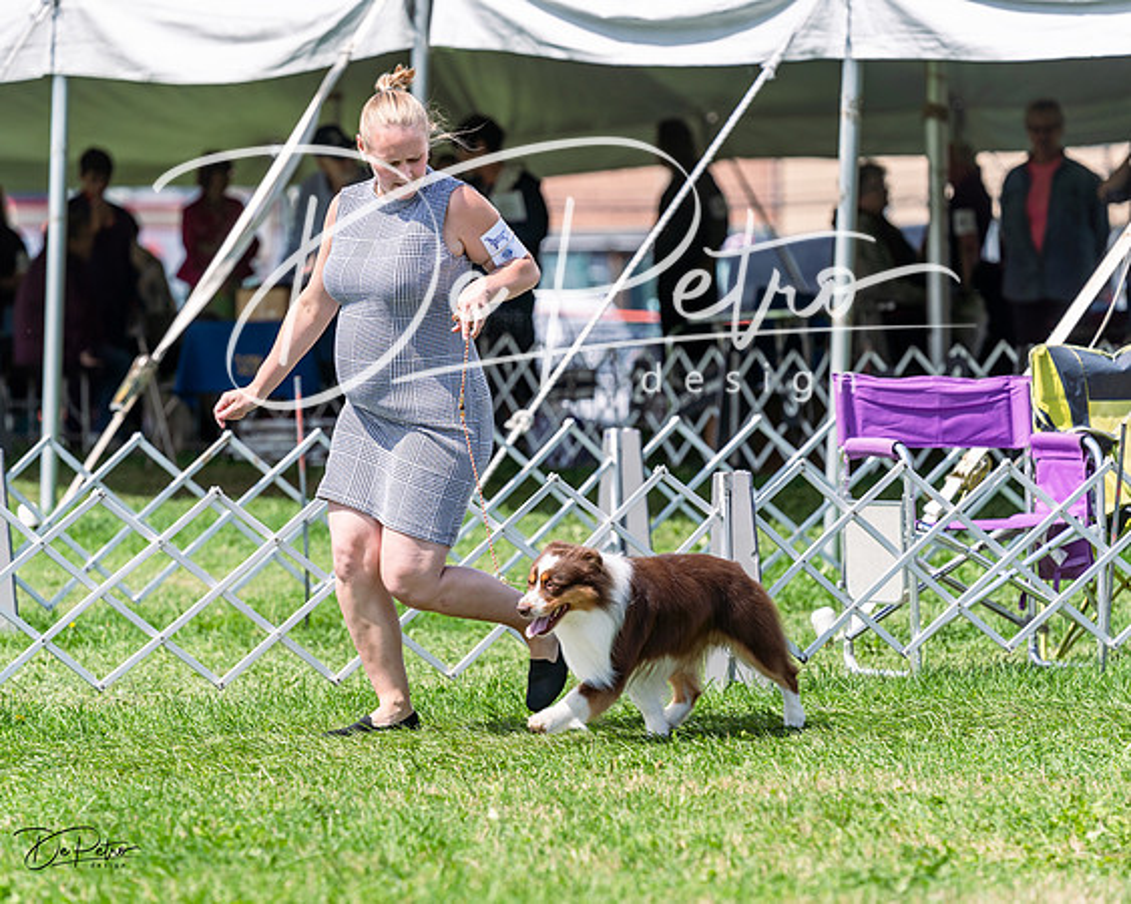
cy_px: 452
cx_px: 566
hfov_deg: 8.6
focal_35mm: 225
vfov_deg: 6.9
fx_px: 7537
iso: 100
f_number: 4.5
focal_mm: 200
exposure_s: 1/1000
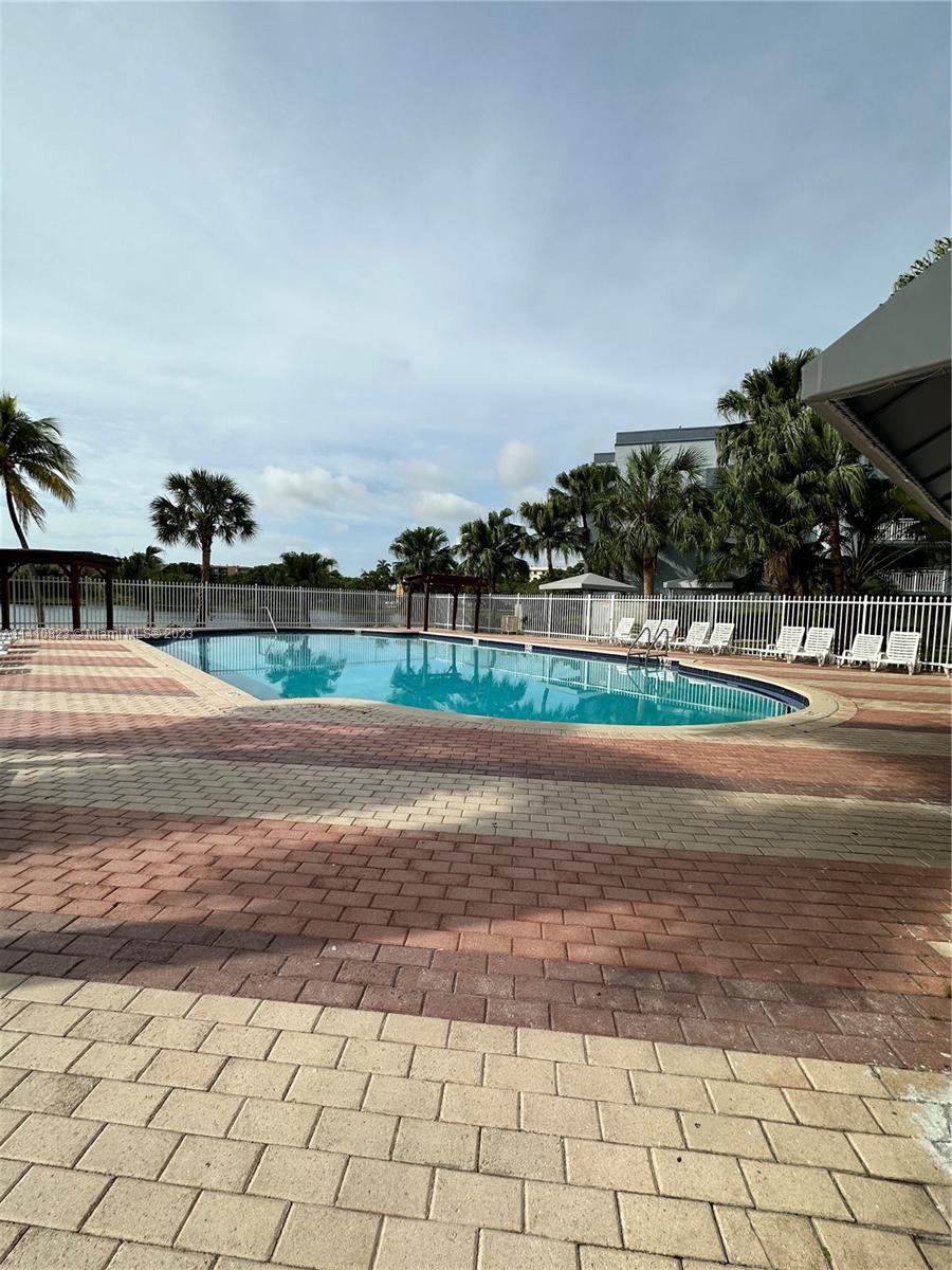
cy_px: 635
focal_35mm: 14
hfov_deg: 85.7
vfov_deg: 102.1
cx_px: 476
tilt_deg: -4.4
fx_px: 513
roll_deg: -2.1
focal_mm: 2.22
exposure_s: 1/2882
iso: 50
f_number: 2.2
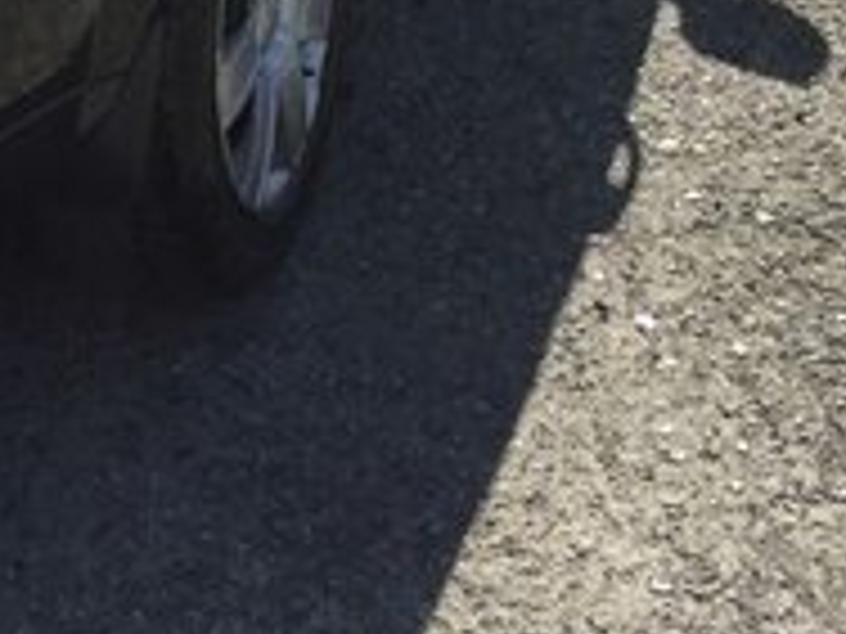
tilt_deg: -4.7
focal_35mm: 102
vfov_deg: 13.5
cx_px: -328
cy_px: -357
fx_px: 2493
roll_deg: +1.2
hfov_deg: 17.7
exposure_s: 1/2083
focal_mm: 4.15
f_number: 2.2
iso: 32
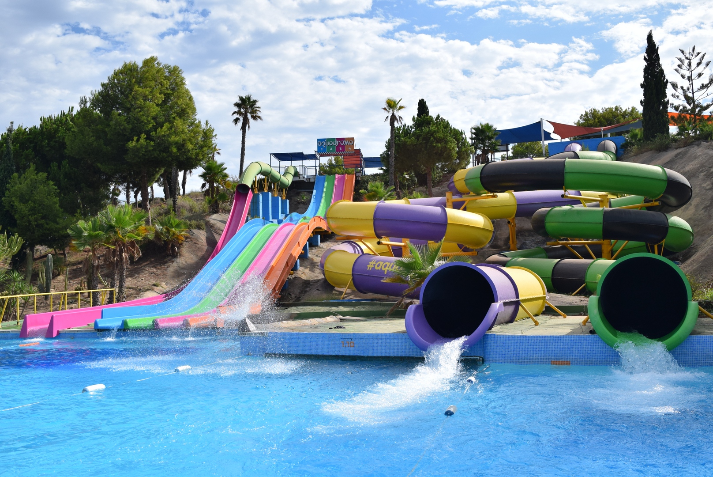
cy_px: 238
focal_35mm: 34
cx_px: 356
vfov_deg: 38.4
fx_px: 684
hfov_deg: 55.1
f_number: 8
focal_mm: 23
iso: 400
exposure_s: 1/2000
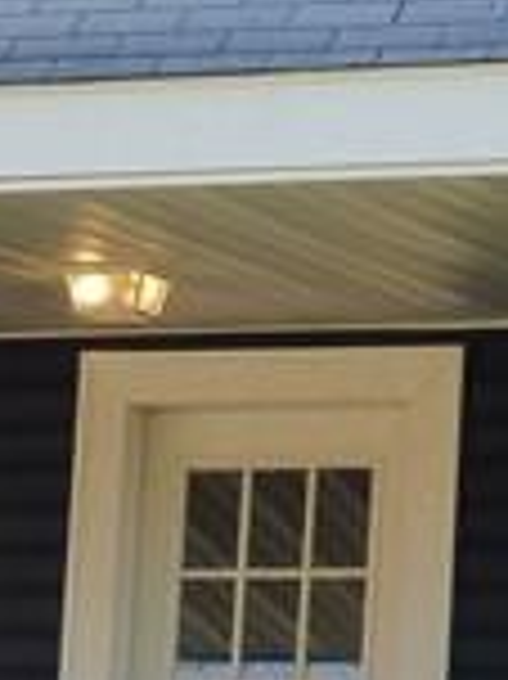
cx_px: 274
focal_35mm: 264
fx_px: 5173
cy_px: 563
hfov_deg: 5.6
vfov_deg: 7.5
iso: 200
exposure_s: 1/400
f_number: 3.5
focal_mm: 6.8
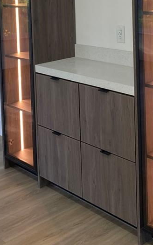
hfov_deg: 20.6
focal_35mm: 63
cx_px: 86
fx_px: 420
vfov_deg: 30.9
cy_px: 21
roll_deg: +2.7
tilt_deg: -0.9
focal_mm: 4.25
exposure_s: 1/76
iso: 125
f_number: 1.8
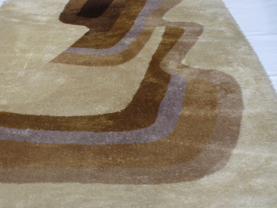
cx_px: 83
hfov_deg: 36.3
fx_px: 416
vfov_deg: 28.0
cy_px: 119
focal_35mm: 52
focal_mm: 6.1
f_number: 5.6
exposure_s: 1/800
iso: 80
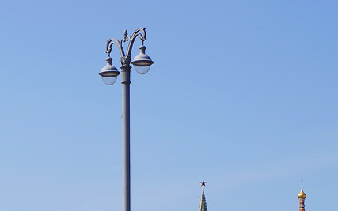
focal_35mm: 154
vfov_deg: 8.2
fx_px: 1419
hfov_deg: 13.3
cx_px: -37
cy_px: 371
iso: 100
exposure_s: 1/160
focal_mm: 43
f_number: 11
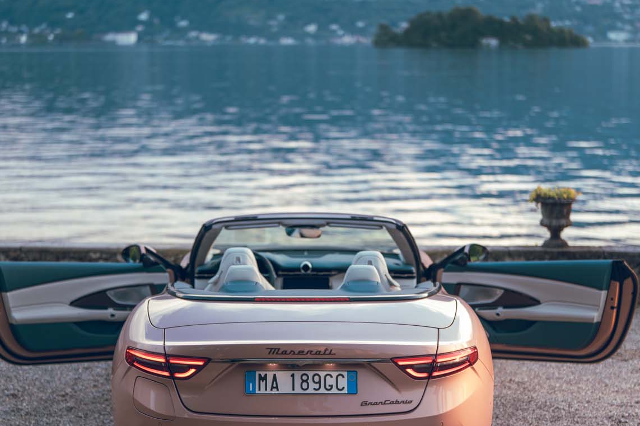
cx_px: 294
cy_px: 301
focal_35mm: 71
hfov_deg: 28.5
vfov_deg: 19.1
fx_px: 1262
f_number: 1.4
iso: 50
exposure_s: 1/100
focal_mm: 50
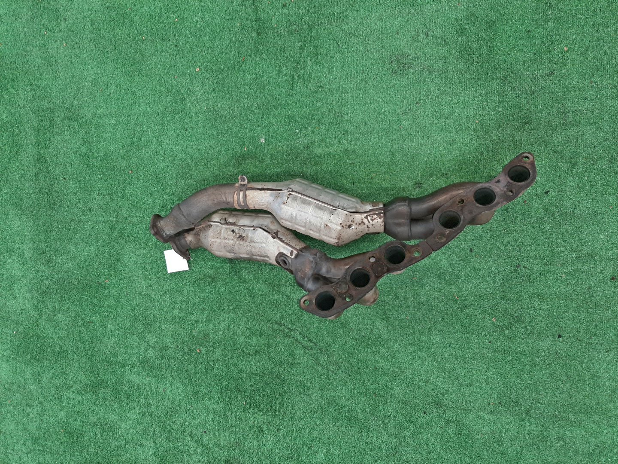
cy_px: 232
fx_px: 464
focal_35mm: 26
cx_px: 309
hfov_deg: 67.3
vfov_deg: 53.1
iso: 177
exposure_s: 1/50
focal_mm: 3.93
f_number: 1.7
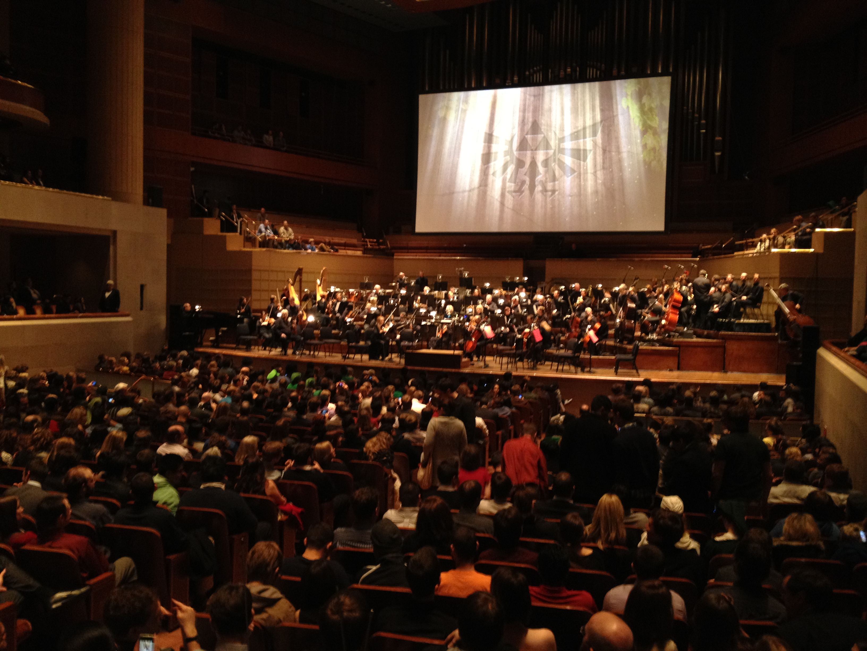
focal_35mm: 35
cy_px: 326
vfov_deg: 40.7
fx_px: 877
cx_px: 434
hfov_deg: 52.6
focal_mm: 4.28
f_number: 2.4
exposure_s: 1/20
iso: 200
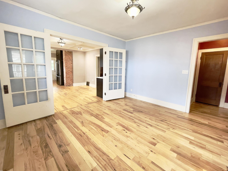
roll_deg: -1.4
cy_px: 80
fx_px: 92
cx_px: 115
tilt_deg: -6.9
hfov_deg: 102.1
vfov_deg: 85.6
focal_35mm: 14
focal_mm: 1.54
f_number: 2.4
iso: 250
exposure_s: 1/60
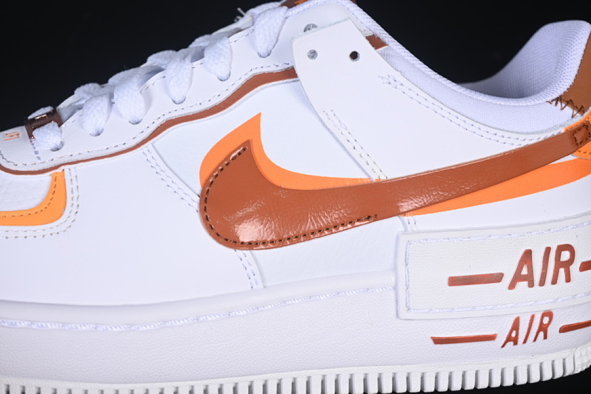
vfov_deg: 18.2
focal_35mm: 75
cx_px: 296
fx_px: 1231
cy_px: 197
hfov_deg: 27.0
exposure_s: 1/80
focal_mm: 50
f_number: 7.1
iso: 160
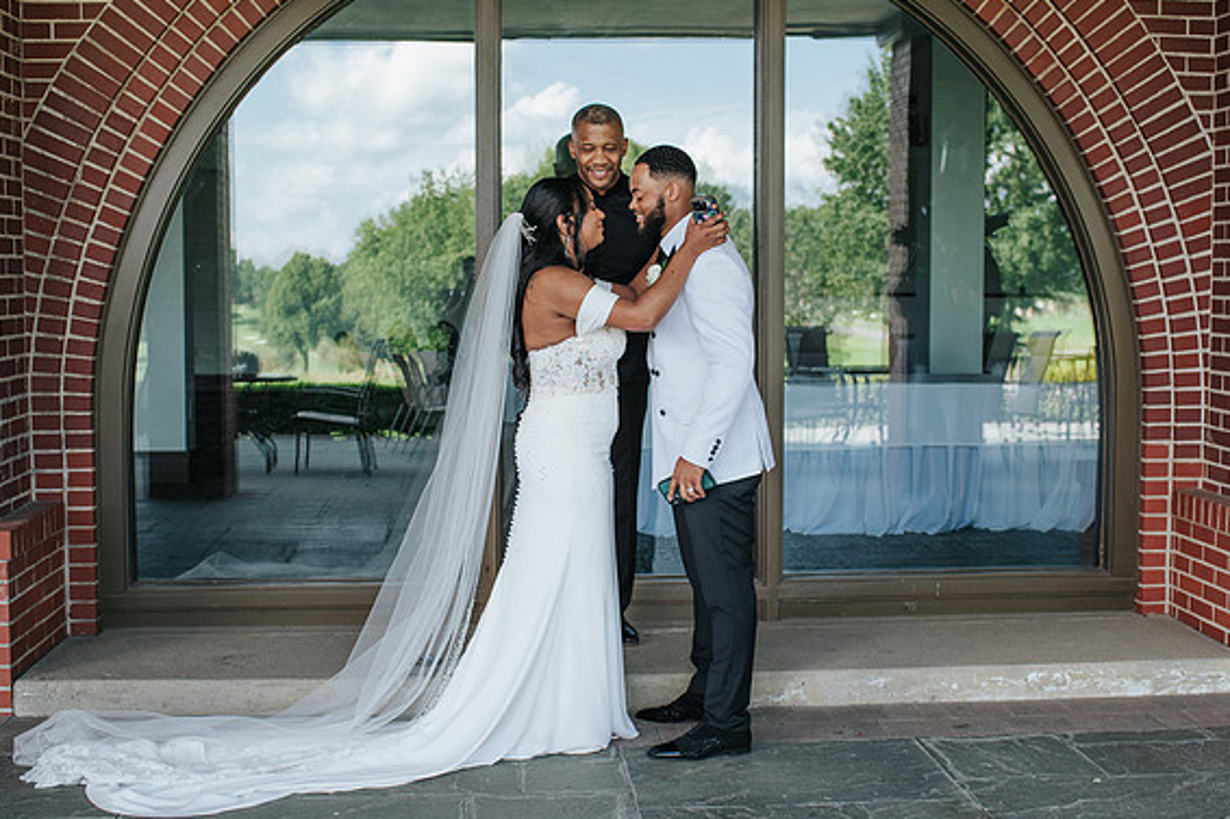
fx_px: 1674
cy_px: 385
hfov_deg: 40.4
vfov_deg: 27.5
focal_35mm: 49
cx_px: 613
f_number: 3.2
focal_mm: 35
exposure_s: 1/200
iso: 180
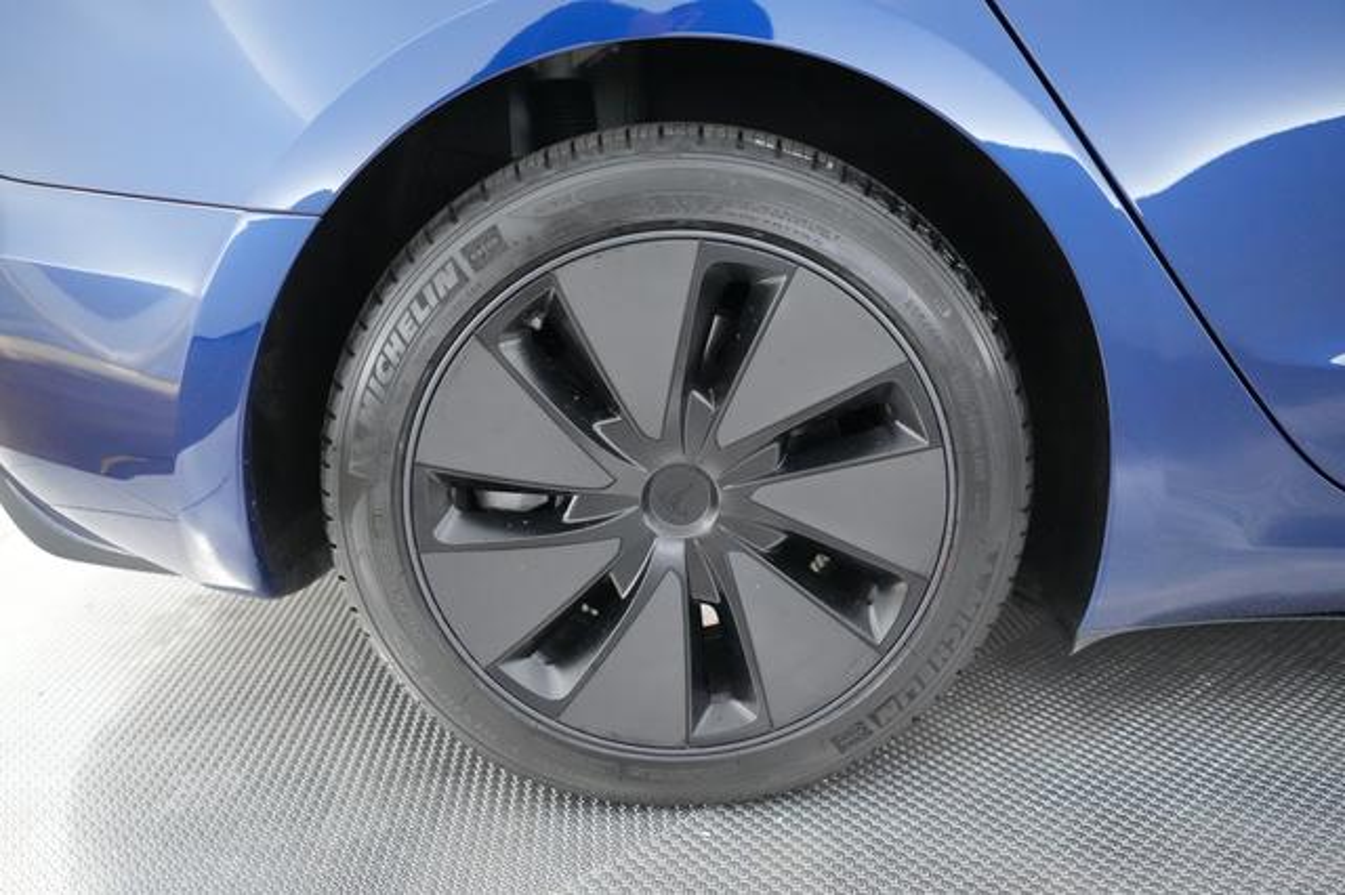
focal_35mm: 27
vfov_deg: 47.9
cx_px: 672
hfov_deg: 67.4
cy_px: 448
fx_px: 1008
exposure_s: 1/320
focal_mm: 27
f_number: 2.8
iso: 12800
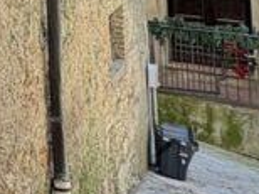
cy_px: -150
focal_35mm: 91
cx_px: -256
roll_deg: +1.1
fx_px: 680
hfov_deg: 16.5
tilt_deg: +2.3
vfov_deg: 14.4
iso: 64
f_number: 2.2
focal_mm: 2.22
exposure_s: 1/99
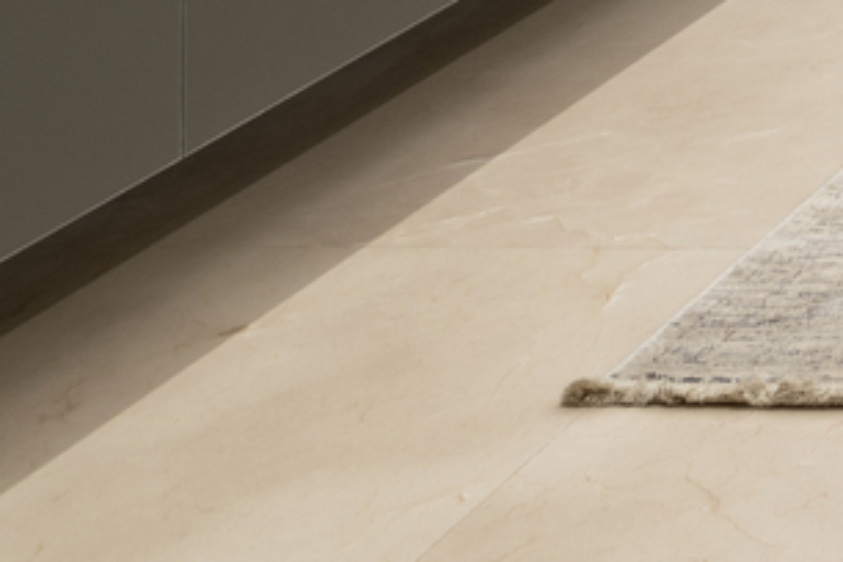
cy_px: -964
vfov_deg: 10.5
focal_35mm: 104
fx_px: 2435
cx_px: 2102
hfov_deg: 13.5
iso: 100
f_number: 8
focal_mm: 16
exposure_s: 1/4
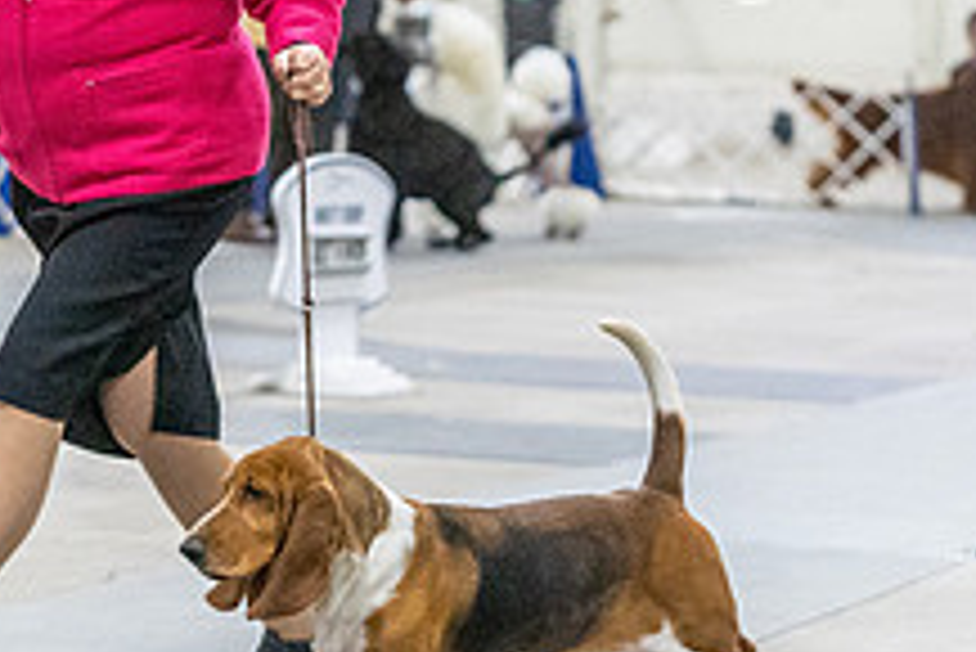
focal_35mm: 227
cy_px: 101
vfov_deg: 6.1
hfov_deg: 9.1
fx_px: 6158
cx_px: 297
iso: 6400
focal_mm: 85
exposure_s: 1/400
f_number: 3.2
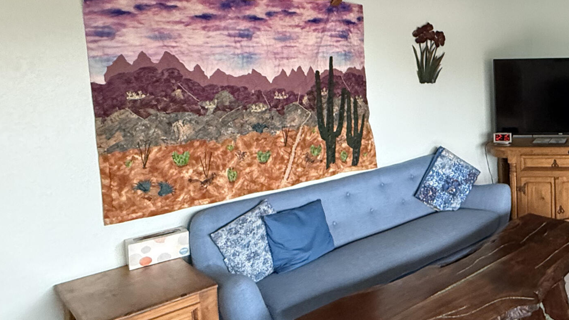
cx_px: 582
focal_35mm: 33
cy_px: 73
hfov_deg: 48.0
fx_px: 498
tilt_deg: -3.3
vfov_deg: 34.7
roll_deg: +0.4
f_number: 2.2
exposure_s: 1/60
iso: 500
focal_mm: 2.22
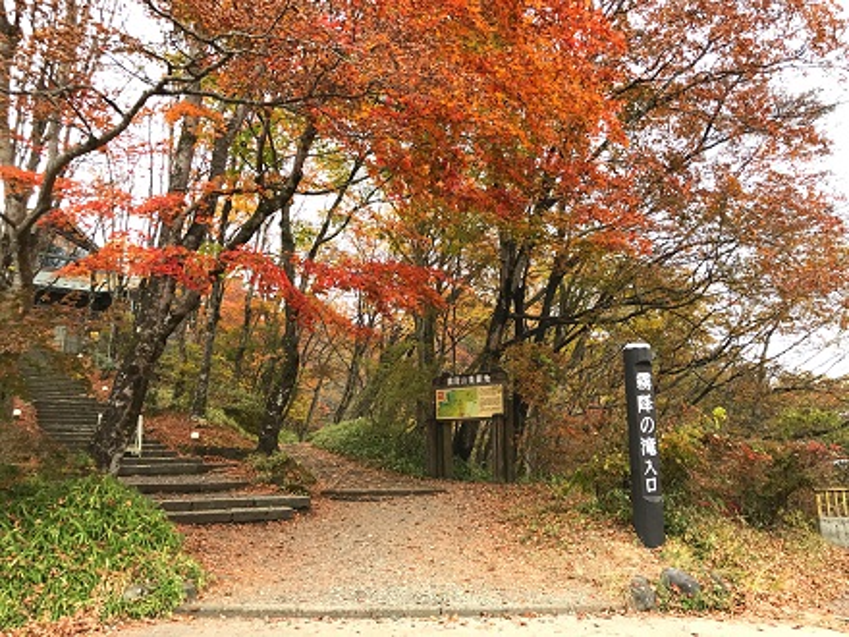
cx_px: 424
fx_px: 687
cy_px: 318
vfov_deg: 49.7
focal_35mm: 28
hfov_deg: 63.4
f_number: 1.8
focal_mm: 3.99
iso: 20
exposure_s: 1/193
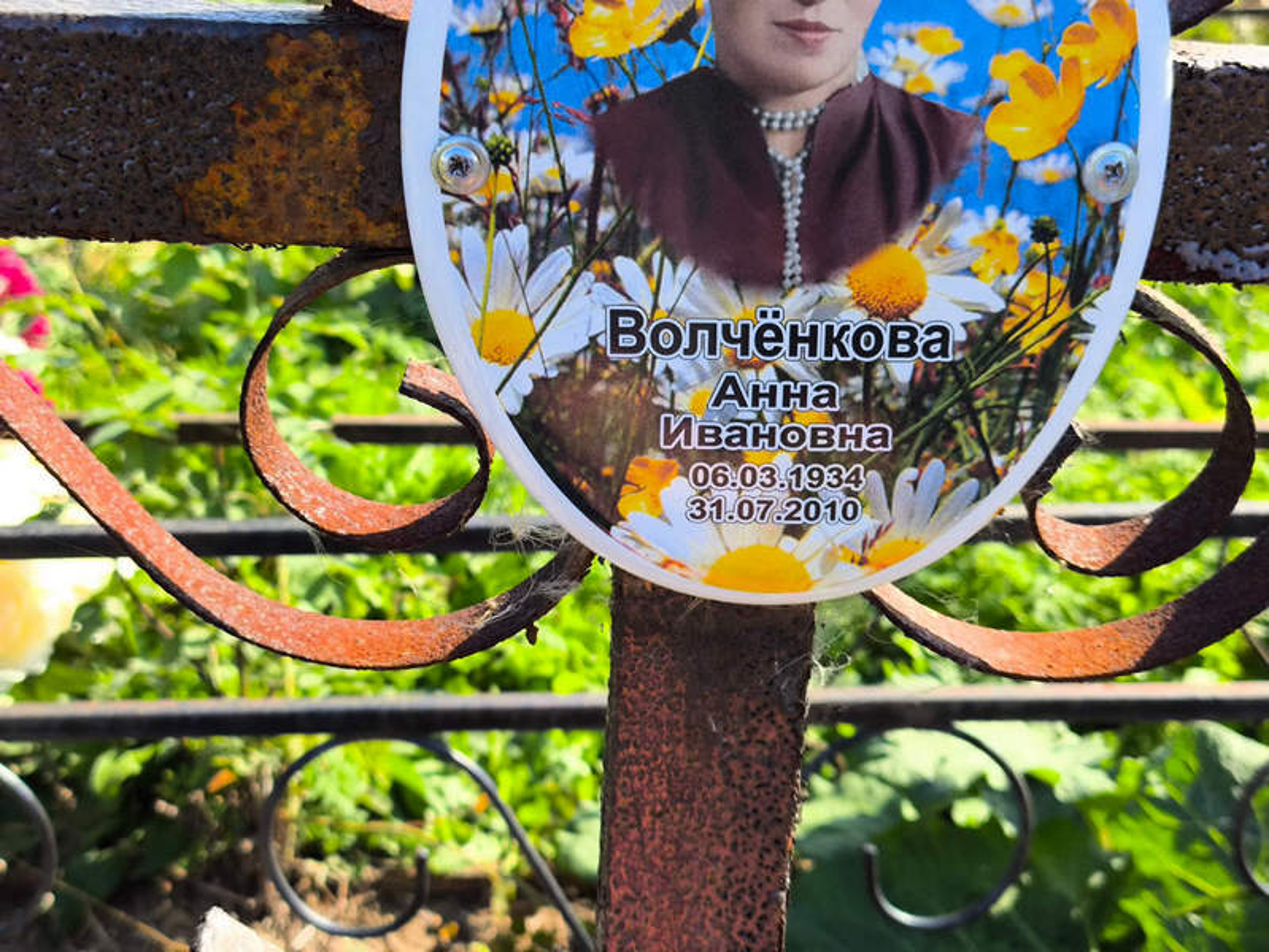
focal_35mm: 50
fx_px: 1834
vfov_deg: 29.1
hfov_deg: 38.2
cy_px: 476
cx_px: 634
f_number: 1.7
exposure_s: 1/391
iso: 50
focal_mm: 4.71
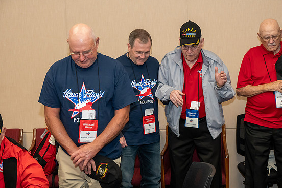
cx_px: 148
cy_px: 96
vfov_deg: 21.9
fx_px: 485
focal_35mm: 62
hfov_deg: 32.4
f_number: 6
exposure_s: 1/160
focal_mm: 59
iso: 9000
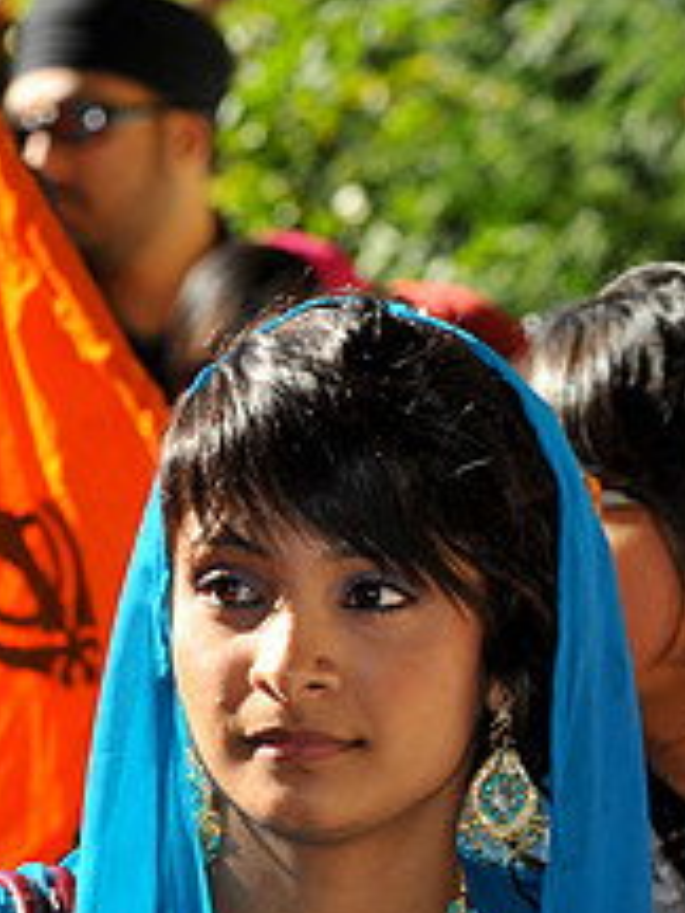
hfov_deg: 2.6
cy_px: 708
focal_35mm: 580
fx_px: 15303
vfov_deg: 3.4
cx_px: 854
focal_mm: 150
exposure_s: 1/250
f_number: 9
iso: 400
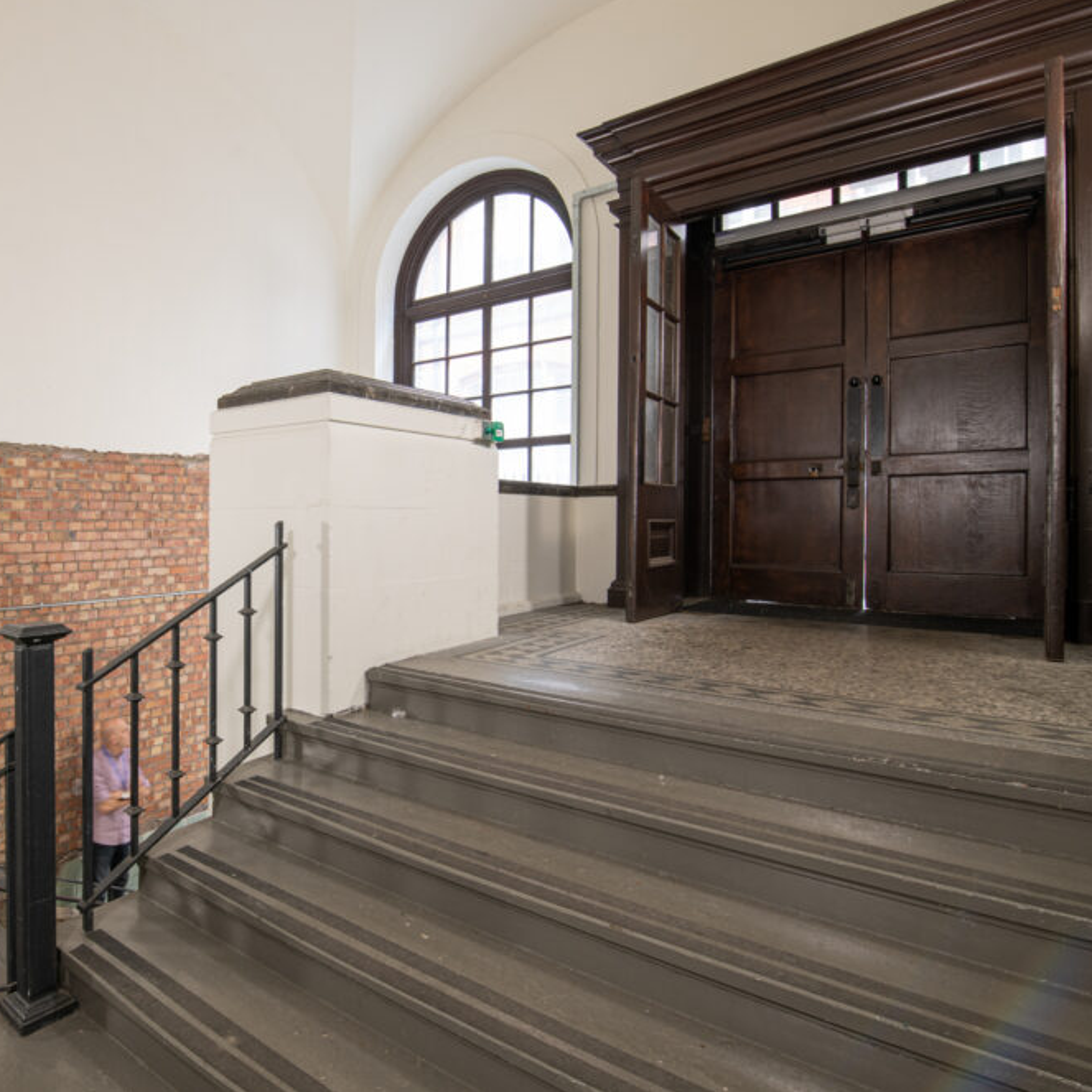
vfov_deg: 74.8
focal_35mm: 20
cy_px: 525
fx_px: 714
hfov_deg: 70.5
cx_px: 293
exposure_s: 1/1.25
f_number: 8
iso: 100
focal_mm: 15
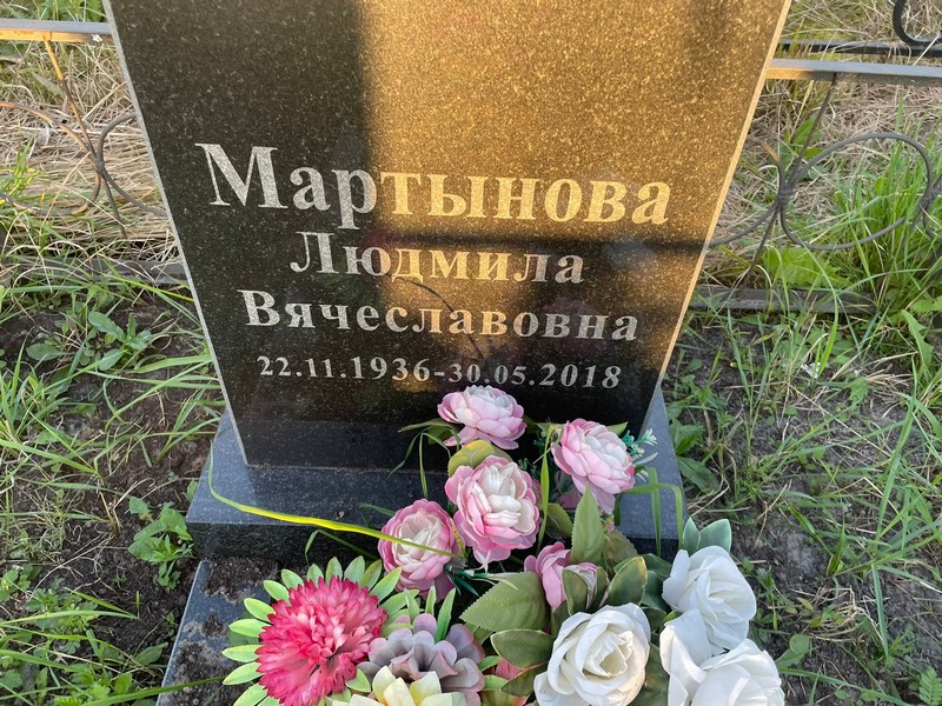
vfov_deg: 53.1
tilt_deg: -51.0
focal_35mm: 26
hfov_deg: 67.3
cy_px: 353
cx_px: 471
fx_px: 708
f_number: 1.6
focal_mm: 4.2
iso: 40
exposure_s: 1/121
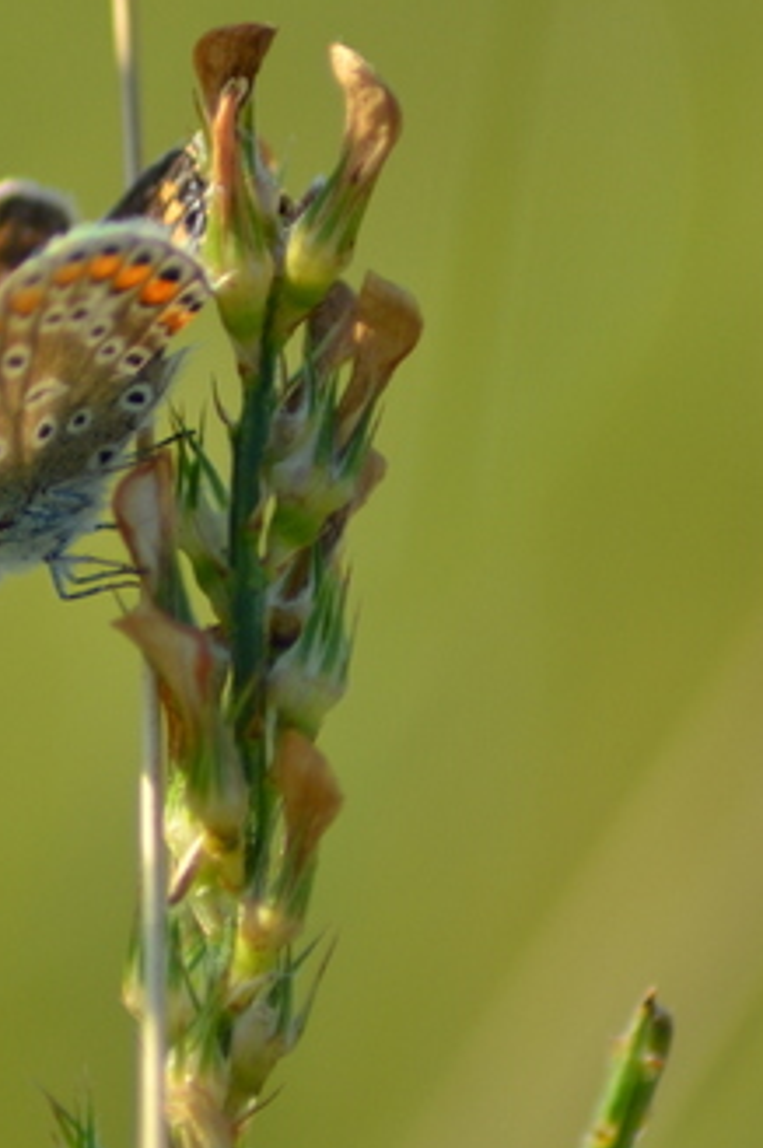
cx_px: 119
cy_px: 609
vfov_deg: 3.1
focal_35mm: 674
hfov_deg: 2.0
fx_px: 21471
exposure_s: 1/1000
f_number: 5
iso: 400
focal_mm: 230
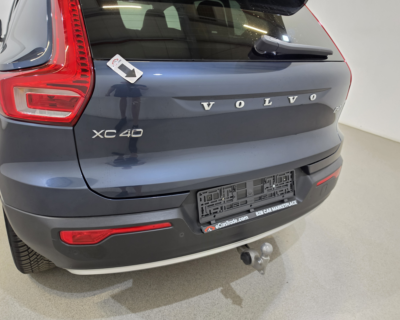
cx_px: 192
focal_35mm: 24
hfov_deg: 70.3
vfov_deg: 58.8
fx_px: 284
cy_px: 160
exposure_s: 1/100
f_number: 1.4
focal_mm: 6.5
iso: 250
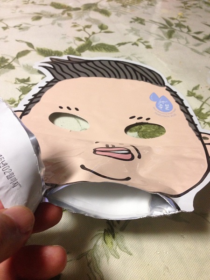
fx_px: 267
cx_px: 105
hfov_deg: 43.0
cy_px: 140
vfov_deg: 55.3
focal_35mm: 33
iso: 200
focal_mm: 4.13
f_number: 2.4
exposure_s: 1/20
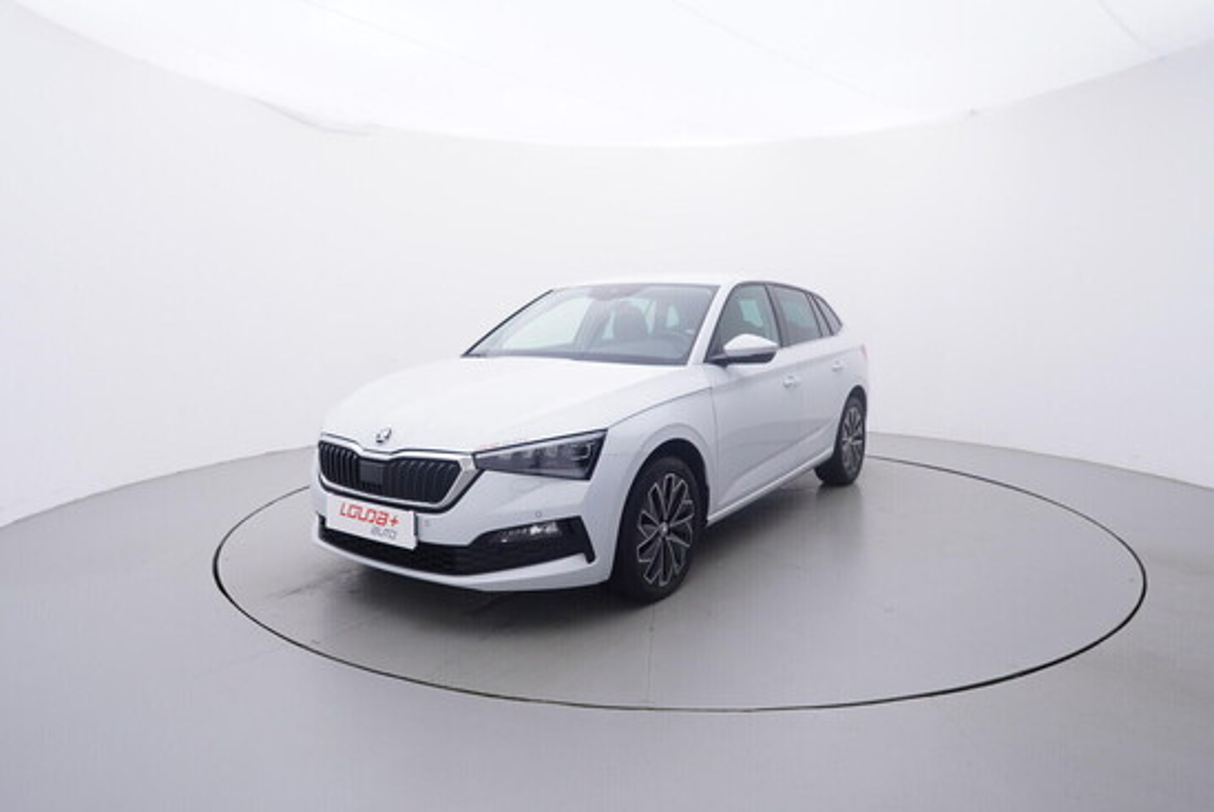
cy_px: 406
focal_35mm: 22
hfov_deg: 77.3
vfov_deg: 56.2
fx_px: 759
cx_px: 607
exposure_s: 1/80
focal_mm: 15
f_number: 5
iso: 200
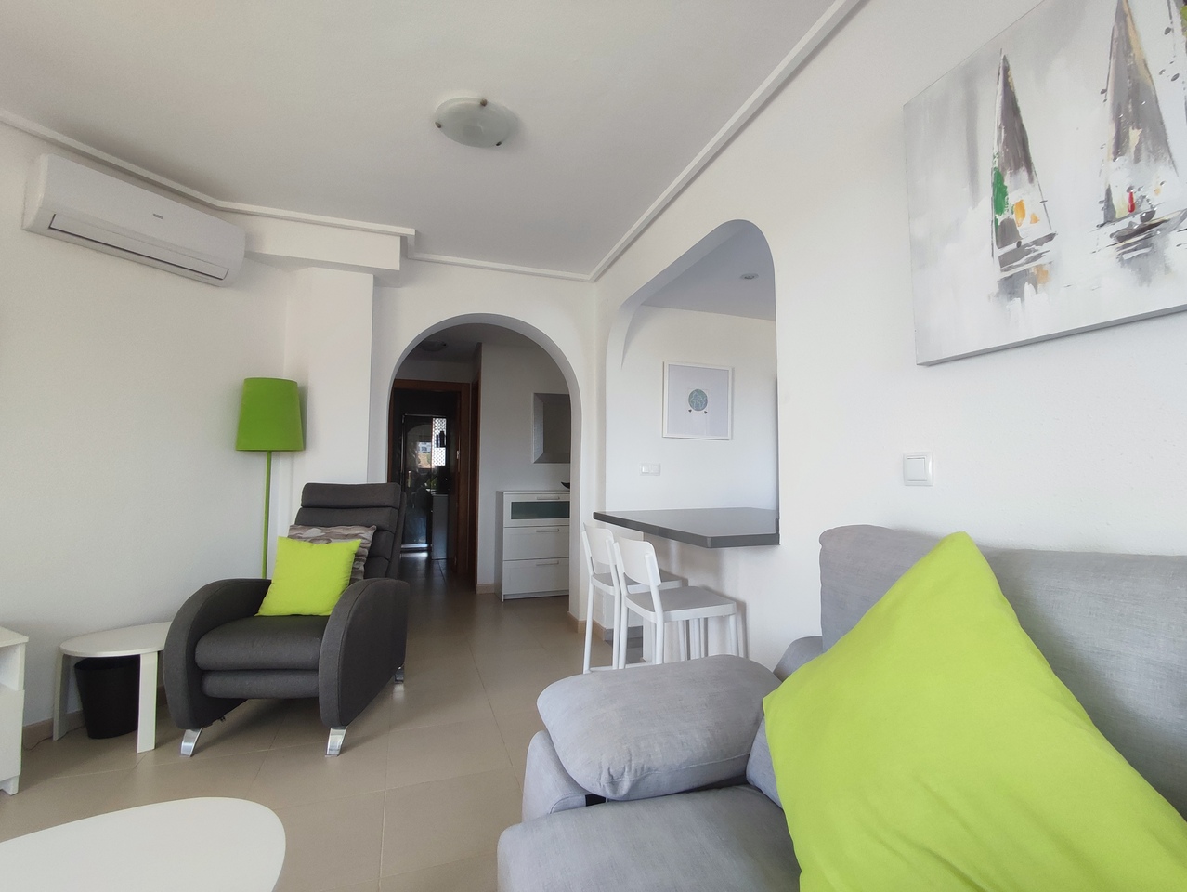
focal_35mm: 16
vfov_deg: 78.2
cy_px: 446
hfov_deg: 94.5
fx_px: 549
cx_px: 594
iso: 88
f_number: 2.2
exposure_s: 1/100
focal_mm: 1.65
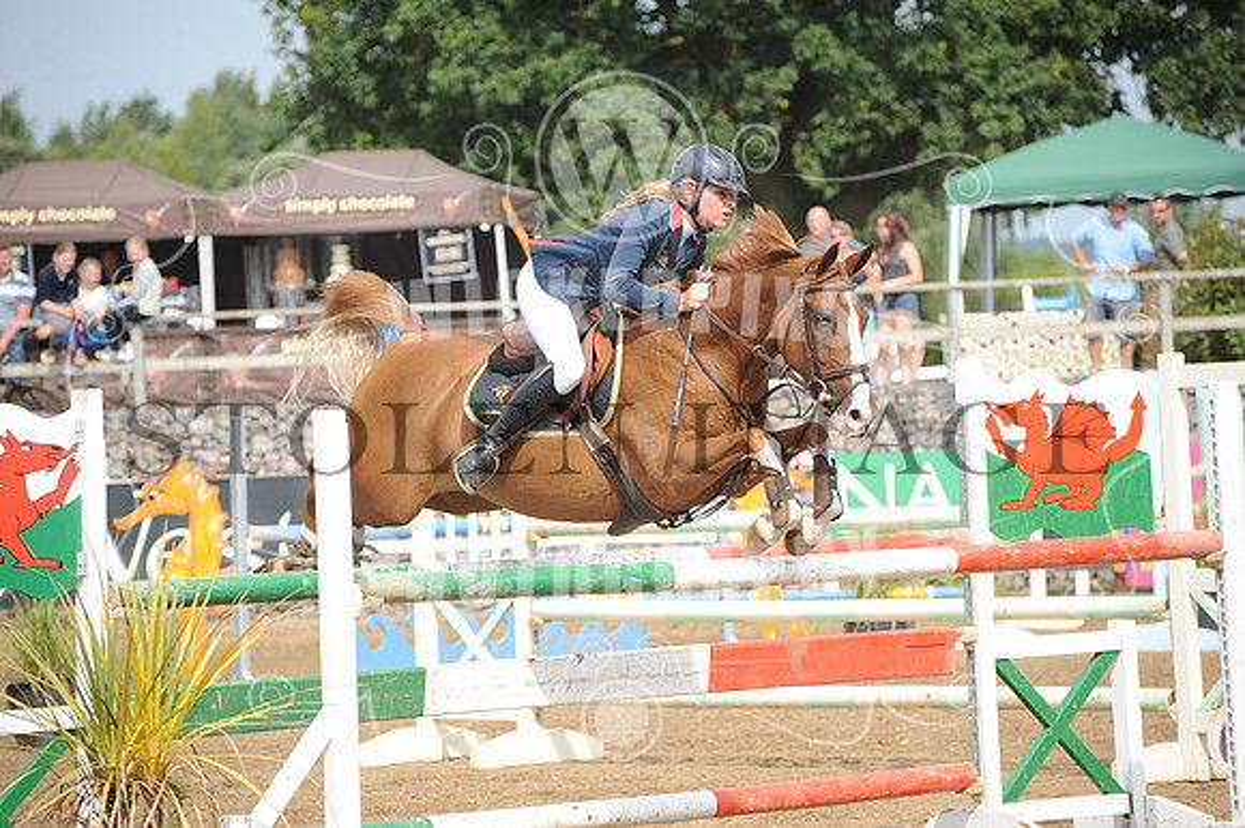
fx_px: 6394
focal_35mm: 185
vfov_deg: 7.4
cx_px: 622
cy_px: 414
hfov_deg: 11.1
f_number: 5.6
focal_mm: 185
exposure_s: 1/1000
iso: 320
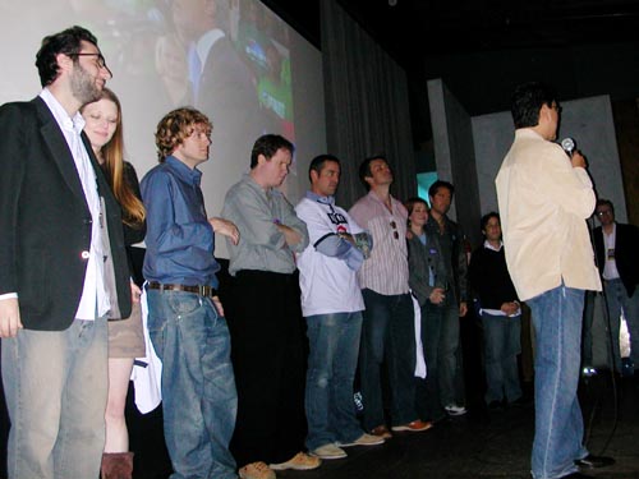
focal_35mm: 37
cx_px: 320
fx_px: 683
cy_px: 240
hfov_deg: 50.1
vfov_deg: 38.7
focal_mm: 5.6
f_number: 2.7
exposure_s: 1/59.9
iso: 200
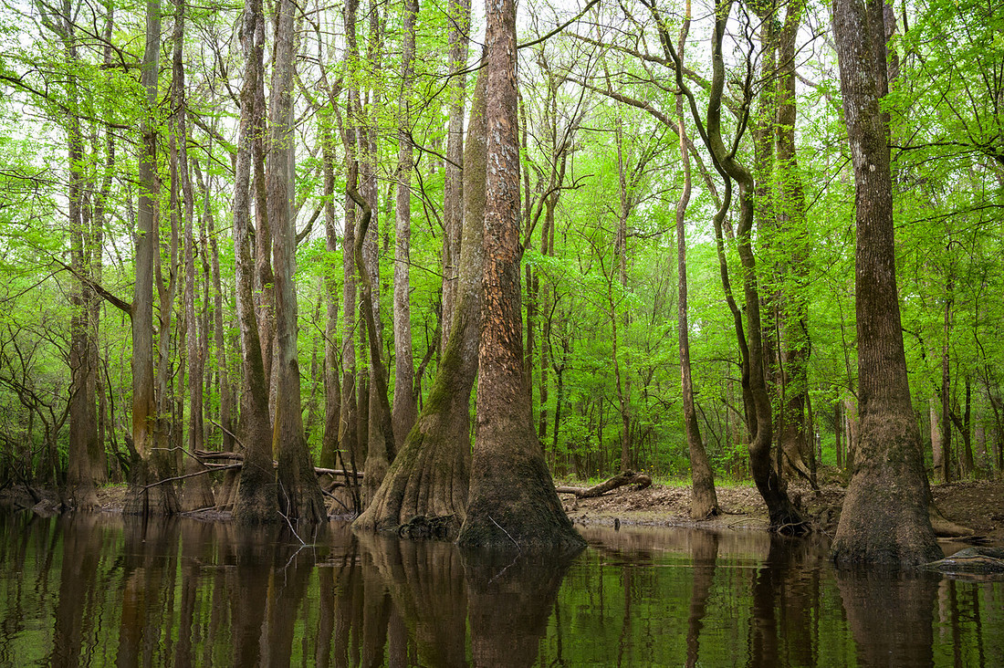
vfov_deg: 35.0
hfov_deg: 50.7
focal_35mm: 38
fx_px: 1059
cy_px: 334
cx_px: 502
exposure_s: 1/320
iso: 1600
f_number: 9
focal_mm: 38
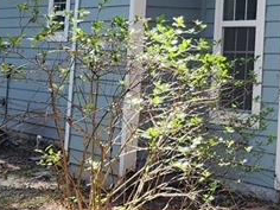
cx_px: 463
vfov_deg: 14.4
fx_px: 809
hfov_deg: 17.0
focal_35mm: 100
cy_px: -25
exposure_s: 1/180
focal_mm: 6.4
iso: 50
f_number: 1.8
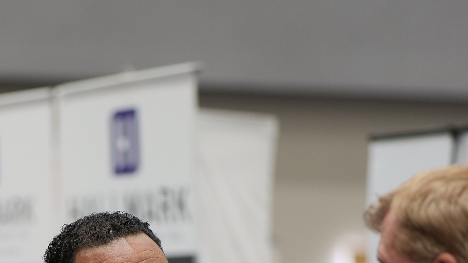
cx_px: 68
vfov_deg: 4.5
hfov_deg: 8.1
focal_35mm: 267
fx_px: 3313
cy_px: 434
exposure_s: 1/100
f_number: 1.8
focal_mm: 85
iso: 320
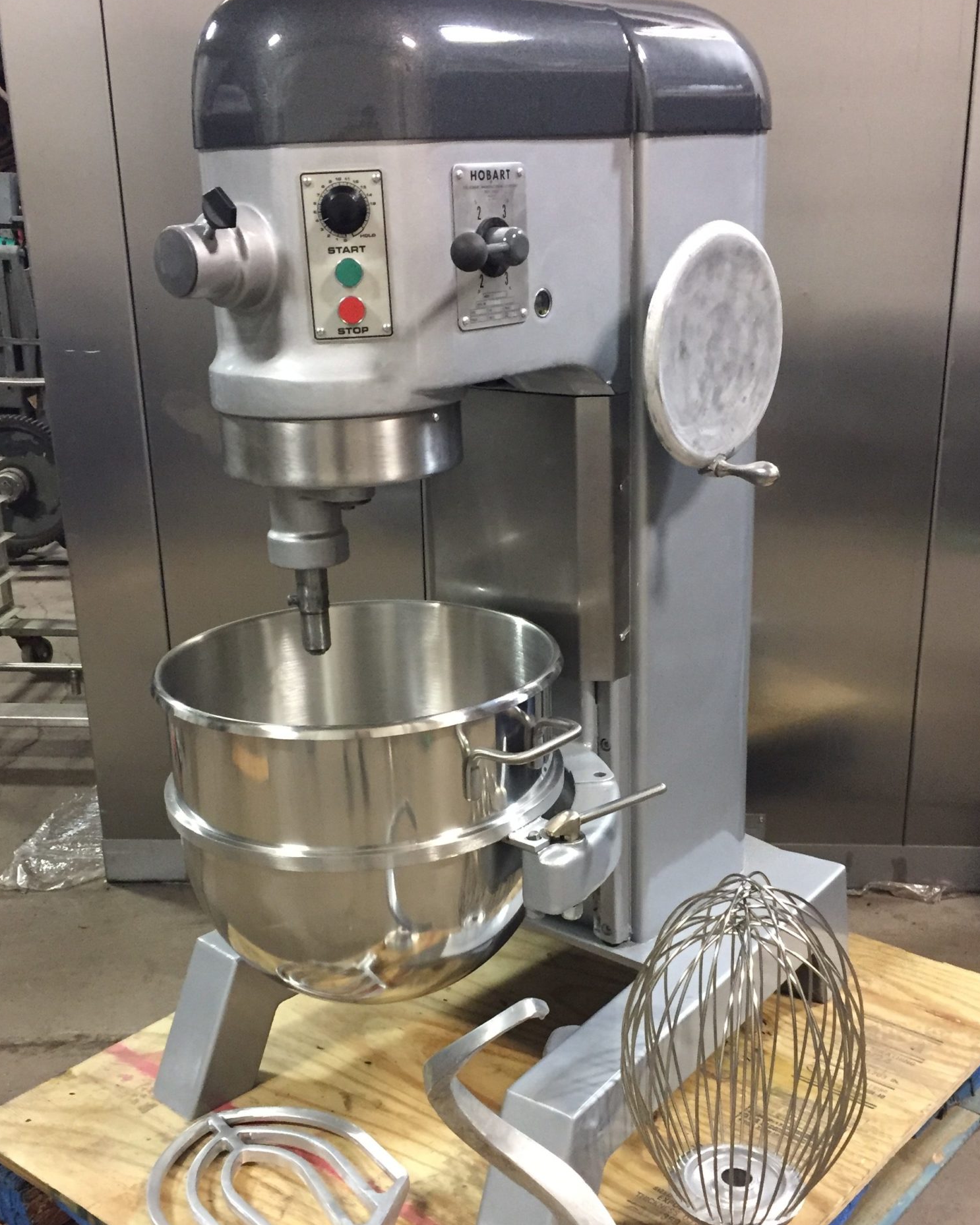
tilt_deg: -19.1
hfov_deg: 38.2
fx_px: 1414
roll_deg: +0.9
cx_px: 482
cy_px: 708
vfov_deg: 46.7
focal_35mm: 39
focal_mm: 4.15
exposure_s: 1/17
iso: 250
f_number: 2.2
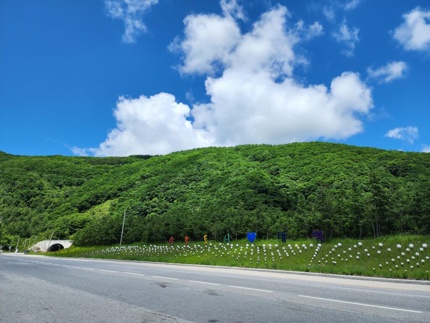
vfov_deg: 58.9
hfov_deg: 73.9
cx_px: 215
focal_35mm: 23
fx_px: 286
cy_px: 162
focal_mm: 6.4
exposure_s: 1/1422
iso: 12
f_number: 1.8
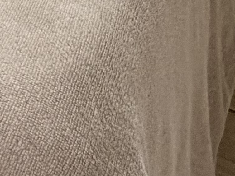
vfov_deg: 9.8
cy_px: -384
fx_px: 720
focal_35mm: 106
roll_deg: -1.2
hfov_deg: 17.0
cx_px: -102
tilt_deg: -6.3
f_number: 2.2
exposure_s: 1/60
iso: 320
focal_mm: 2.22
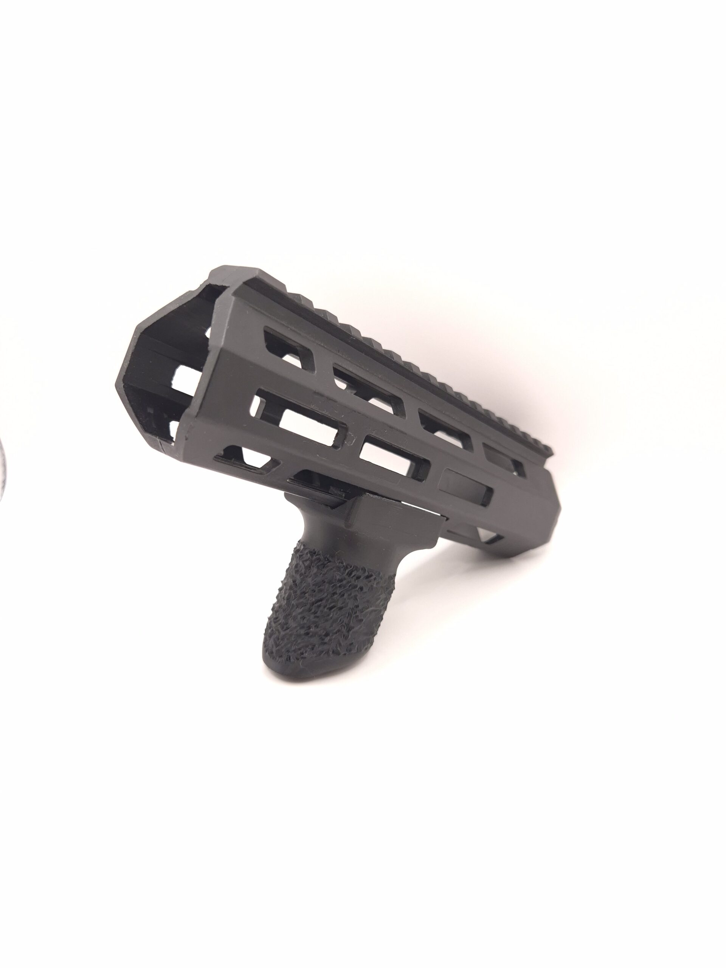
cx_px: 363
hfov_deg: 58.9
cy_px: 484
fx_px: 643
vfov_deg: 73.9
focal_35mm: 23
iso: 200
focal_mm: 5.4
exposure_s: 1/180
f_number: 1.8
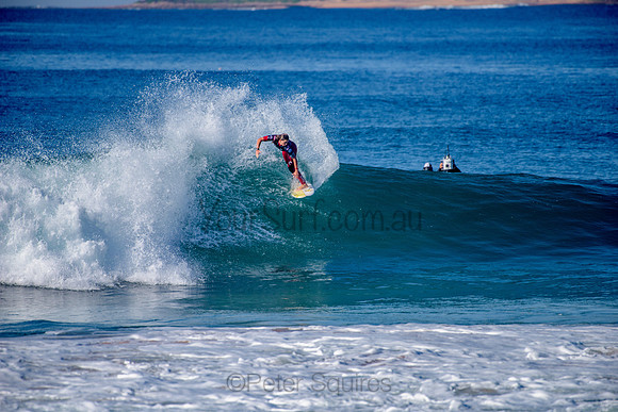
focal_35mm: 500
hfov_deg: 4.1
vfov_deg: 2.8
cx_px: 309
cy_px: 206
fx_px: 8585
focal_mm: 500
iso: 125
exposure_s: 1/1600
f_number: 5.6
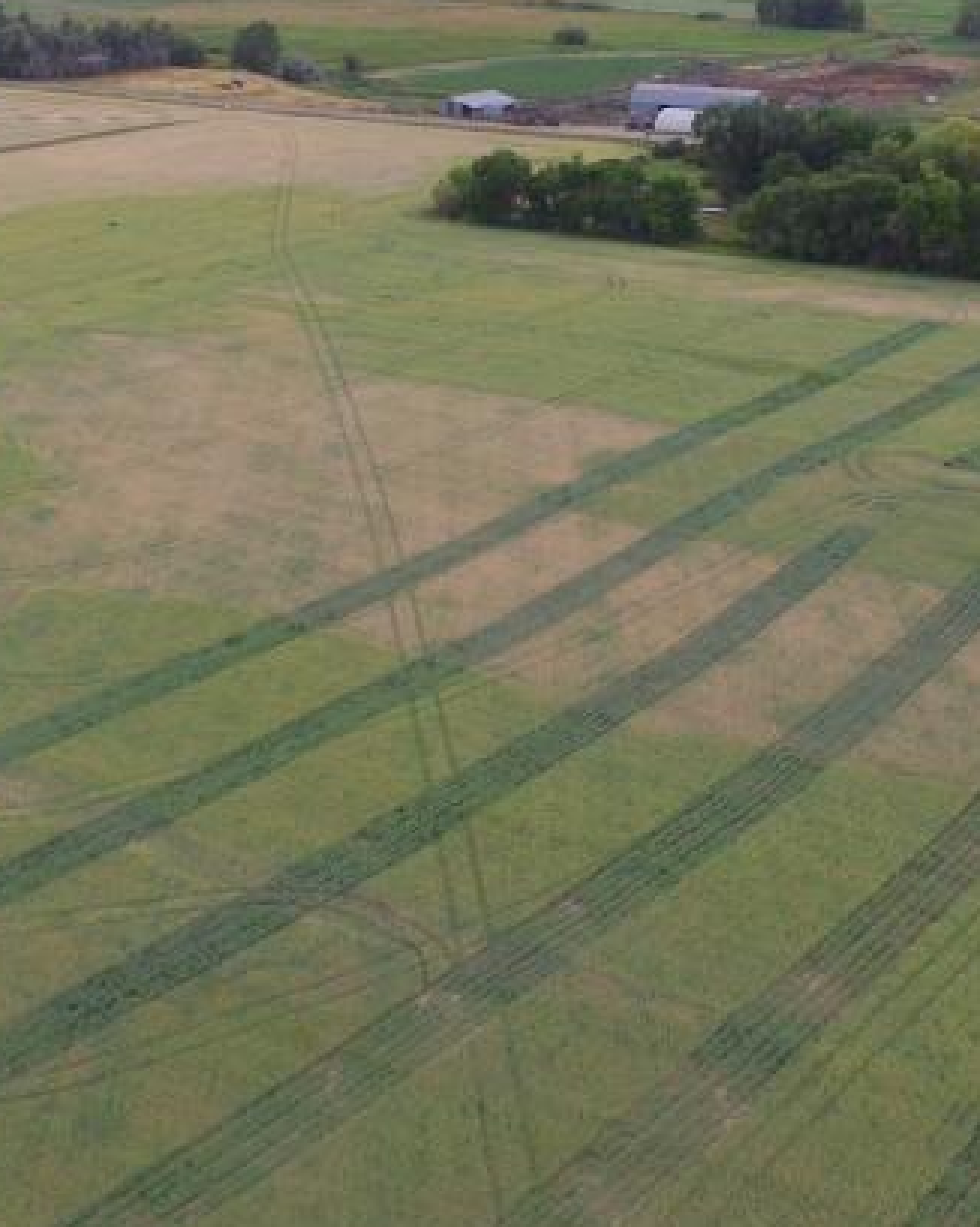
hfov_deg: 30.6
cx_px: 631
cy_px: 301
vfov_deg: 37.1
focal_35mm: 49
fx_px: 1778
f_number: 2.8
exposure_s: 1/541
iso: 100
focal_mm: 3.61
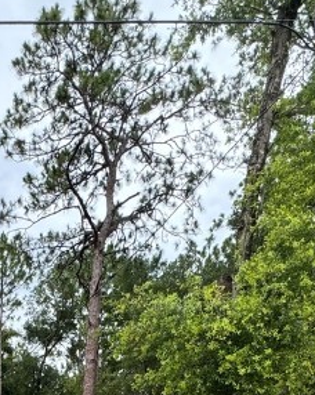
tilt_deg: +0.1
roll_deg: -1.3
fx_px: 572
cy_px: 512
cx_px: -25
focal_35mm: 49
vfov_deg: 30.3
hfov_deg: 28.2
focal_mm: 2.22
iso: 40
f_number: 2.2
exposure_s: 1/184
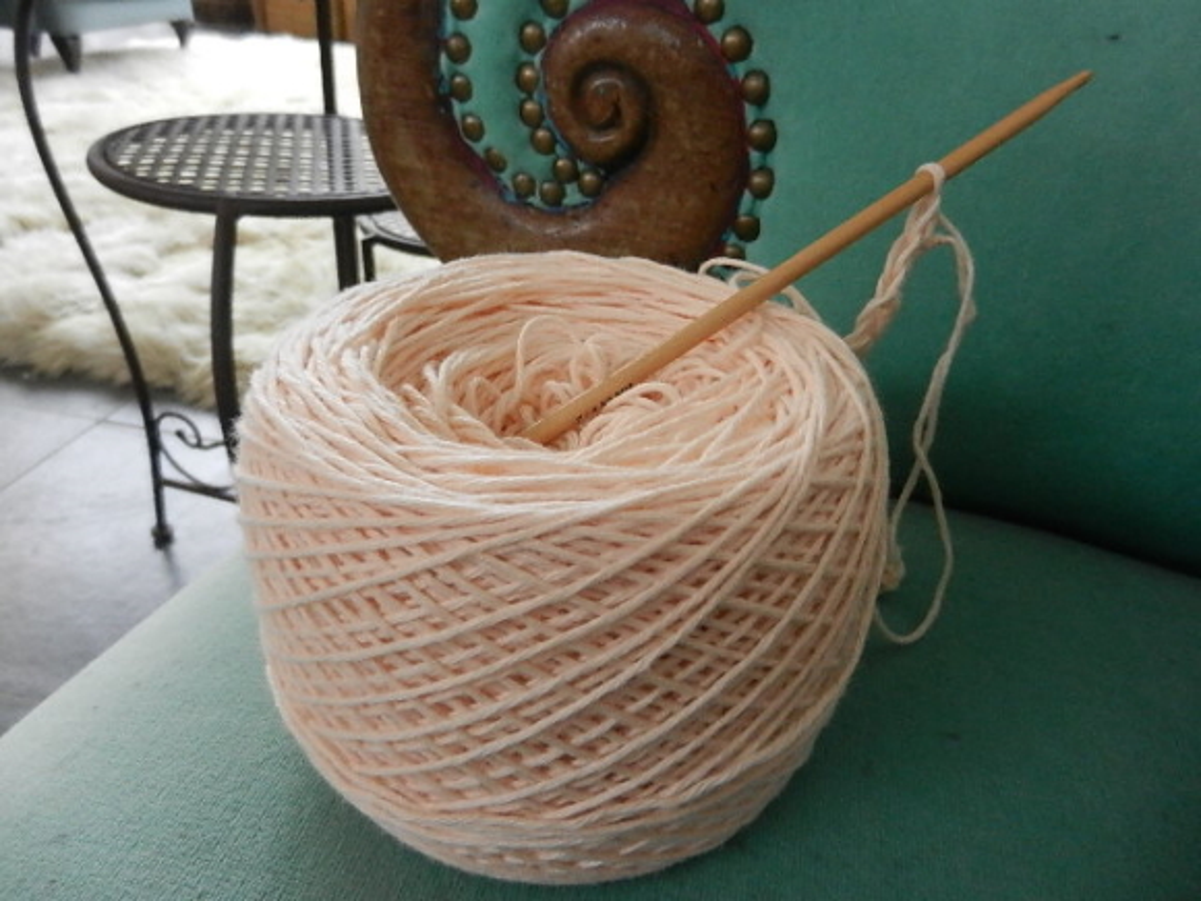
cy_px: 450
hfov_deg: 69.4
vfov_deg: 54.9
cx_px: 600
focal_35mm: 25
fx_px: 867
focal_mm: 4.5
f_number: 3.5
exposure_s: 1/50
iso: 640
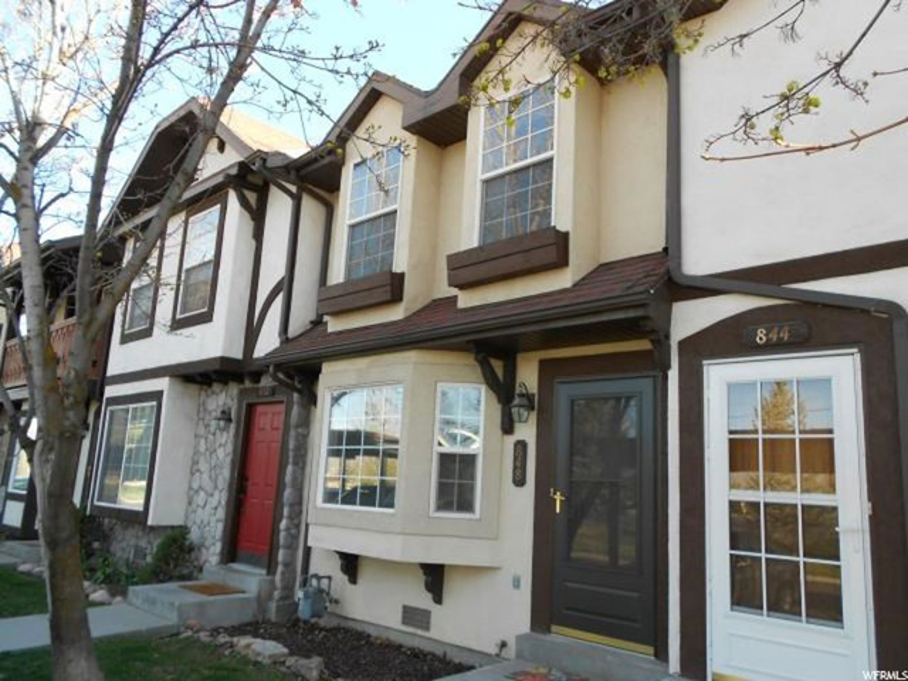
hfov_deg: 67.3
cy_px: 340
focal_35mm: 26
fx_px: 682
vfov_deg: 53.1
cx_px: 454
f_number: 3.2
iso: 80
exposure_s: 1/125
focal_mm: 4.6
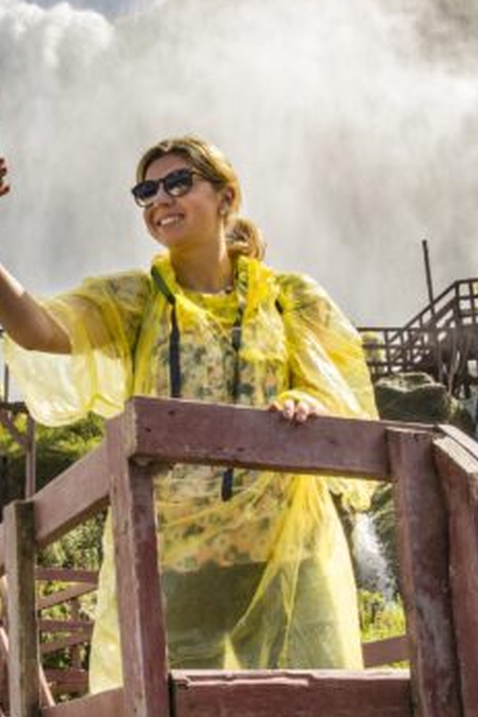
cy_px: 344
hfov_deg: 18.9
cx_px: 52
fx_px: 1413
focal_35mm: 71
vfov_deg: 28.4
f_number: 16
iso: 640
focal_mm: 32
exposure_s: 1/400
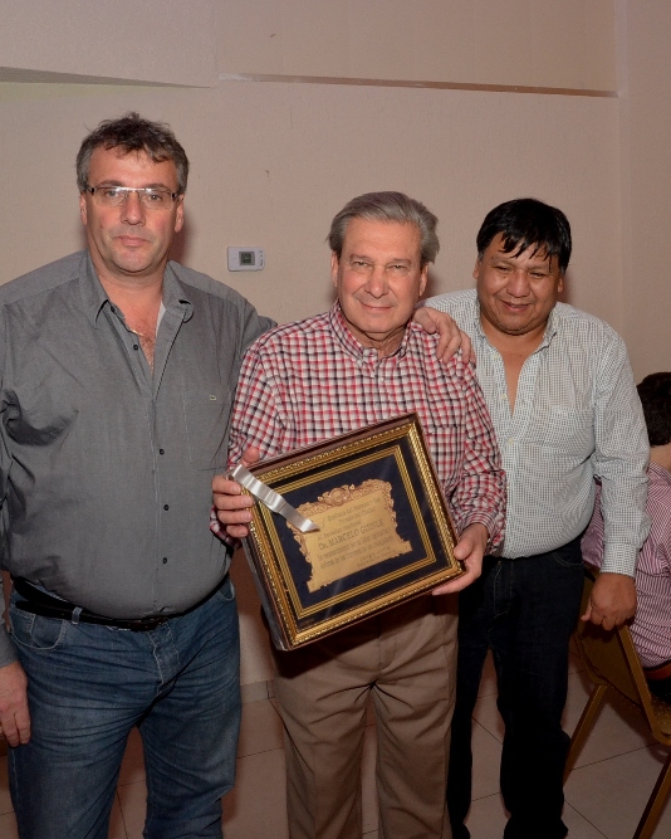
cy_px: 425
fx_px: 1712
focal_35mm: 69
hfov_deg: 22.1
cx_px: 416
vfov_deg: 27.5
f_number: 8
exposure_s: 1/60
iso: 1600
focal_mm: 32
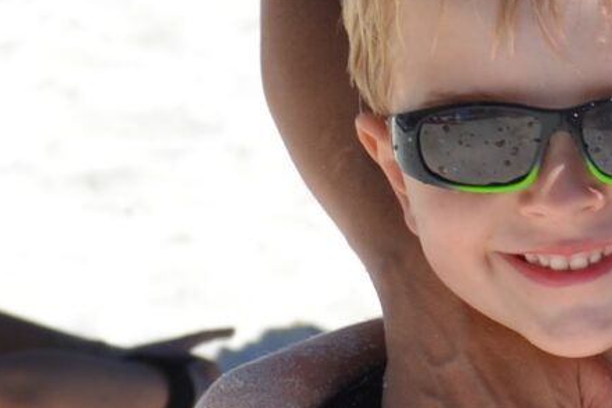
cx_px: 816
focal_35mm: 480
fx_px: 8155
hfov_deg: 4.3
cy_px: -467
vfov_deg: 2.8
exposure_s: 1/320
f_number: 8
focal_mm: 55
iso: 100
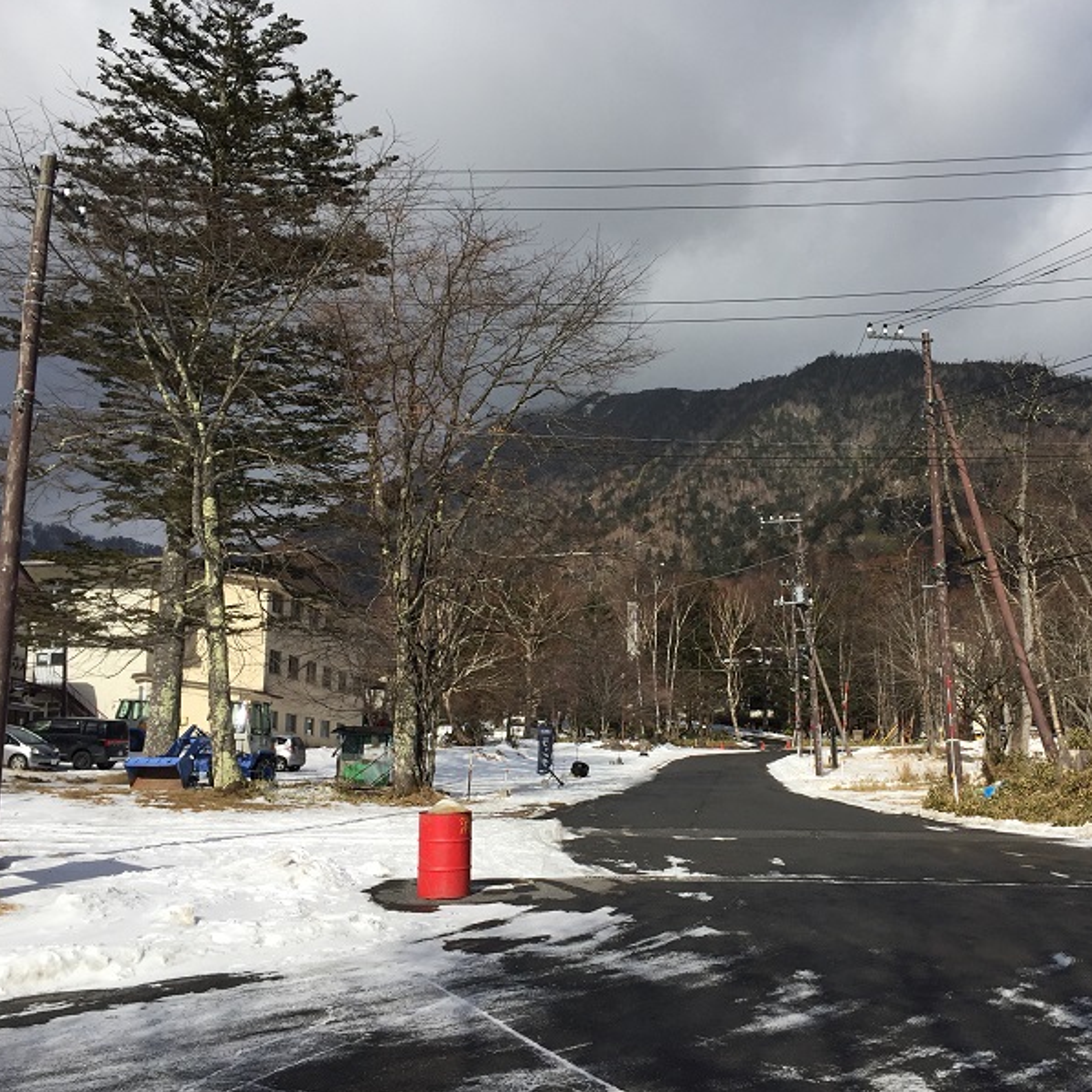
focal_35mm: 35
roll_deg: -1.0
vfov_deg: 47.2
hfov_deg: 46.9
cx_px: 665
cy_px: 548
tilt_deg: +11.3
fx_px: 1249
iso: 32
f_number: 2.2
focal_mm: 4.15
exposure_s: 1/3597
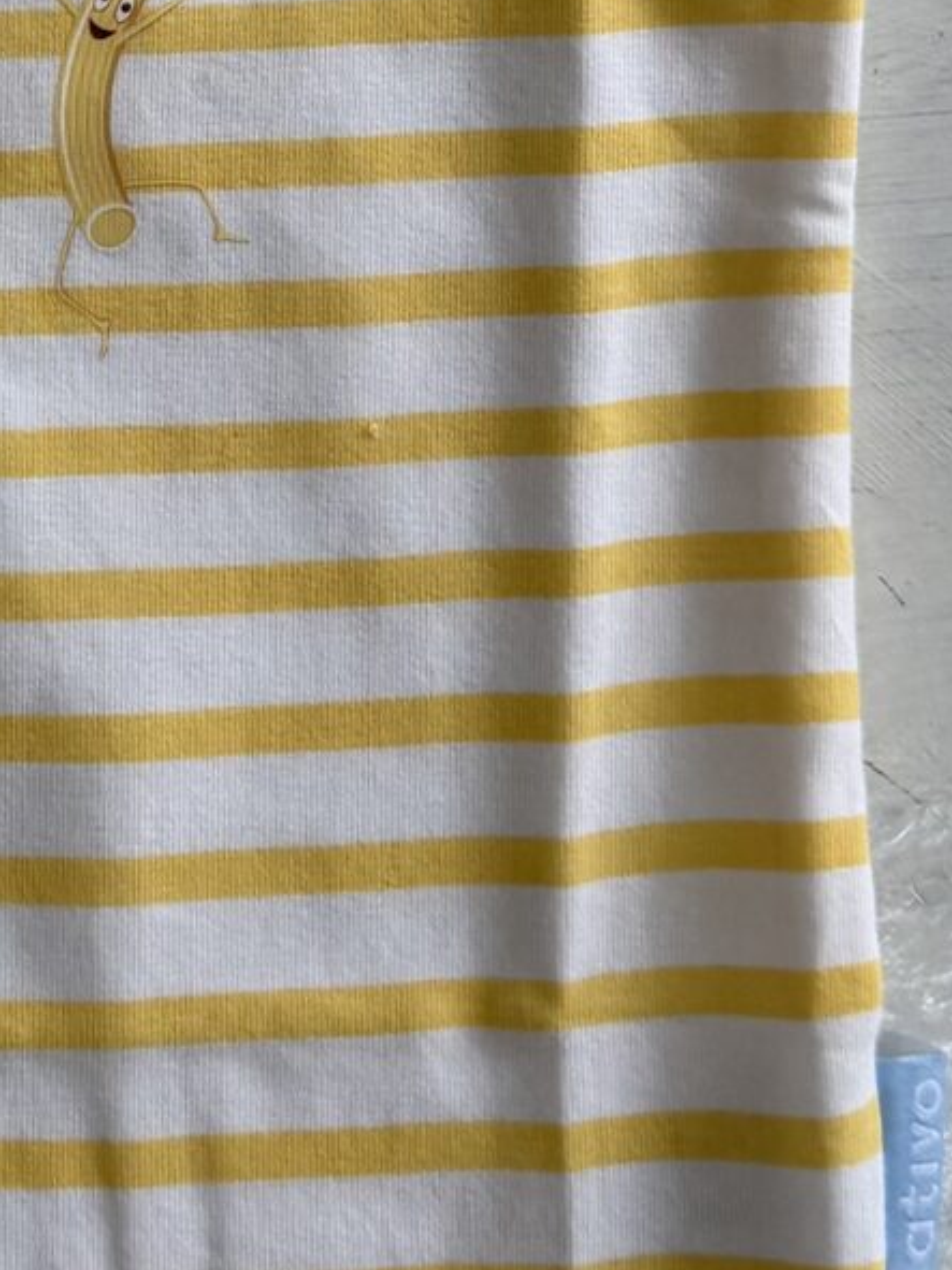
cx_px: -208
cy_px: -206
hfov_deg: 13.8
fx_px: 3815
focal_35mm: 104
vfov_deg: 18.1
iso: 64
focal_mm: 6.76
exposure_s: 1/240
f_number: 1.78
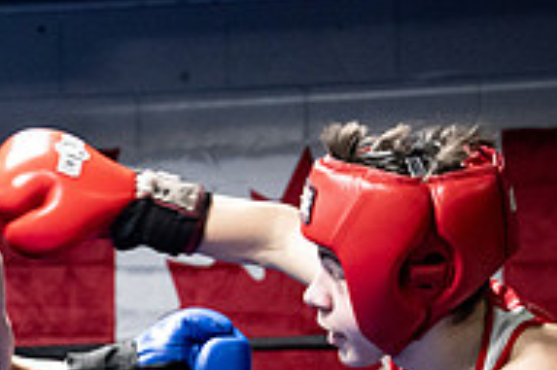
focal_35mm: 155
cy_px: 532
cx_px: 17
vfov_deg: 8.7
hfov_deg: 13.1
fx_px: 2396
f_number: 2.8
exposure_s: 1/1000
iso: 8000
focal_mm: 51
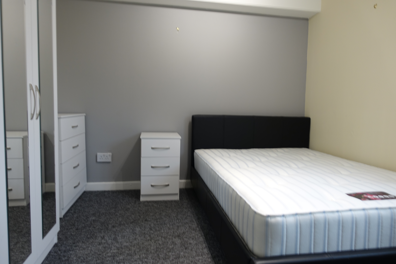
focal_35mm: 24
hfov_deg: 73.7
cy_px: 132
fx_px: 264
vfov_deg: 53.1
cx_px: 198
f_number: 2
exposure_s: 1/30
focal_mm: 8.8
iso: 125
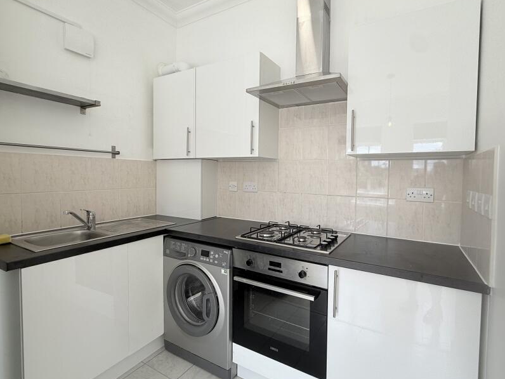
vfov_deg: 71.6
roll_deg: -1.4
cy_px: 184
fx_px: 263
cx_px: 273
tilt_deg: -2.9
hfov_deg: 87.6
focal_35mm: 18
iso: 50
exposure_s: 1/152
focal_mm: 2.22
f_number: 2.2
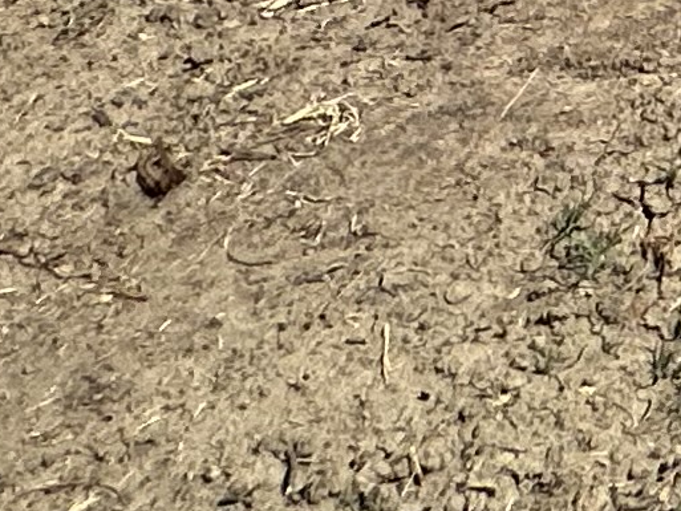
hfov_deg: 12.5
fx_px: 2165
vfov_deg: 8.6
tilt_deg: +1.9
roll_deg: -0.4
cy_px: -1375
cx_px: 1787
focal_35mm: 110
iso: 40
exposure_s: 1/1984
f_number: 2.2
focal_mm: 2.22
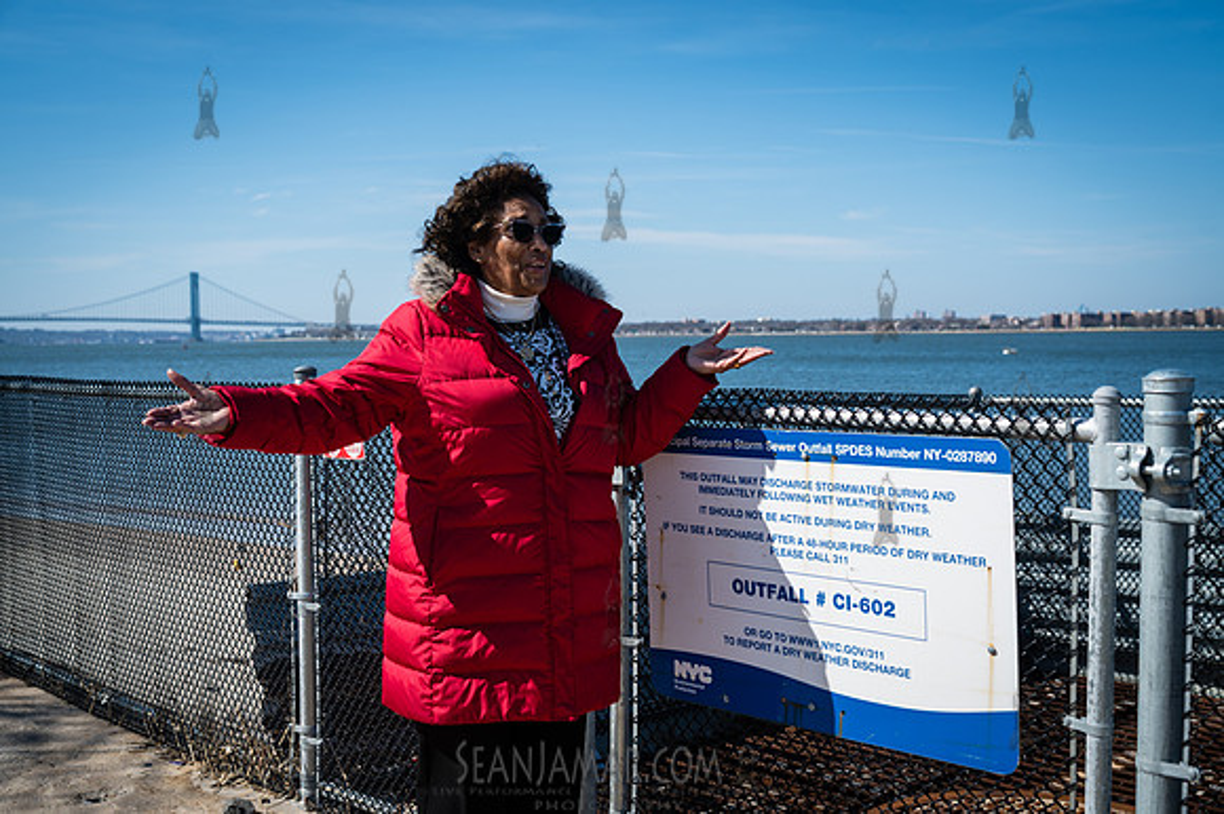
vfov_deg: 33.4
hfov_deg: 48.5
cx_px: 612
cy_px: 407
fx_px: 1359
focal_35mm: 40
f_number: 4.5
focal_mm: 40
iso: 64
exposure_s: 1/500
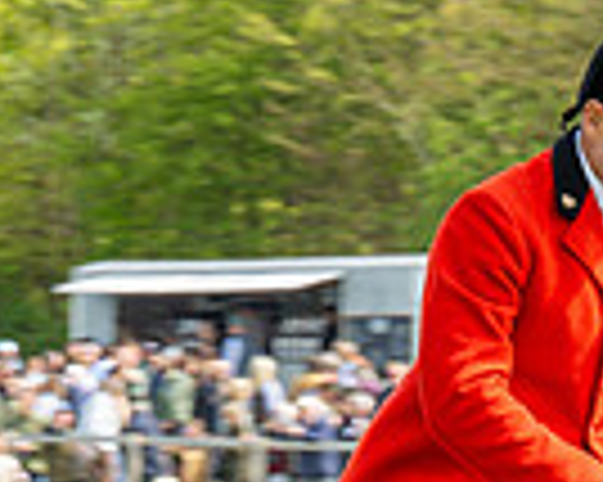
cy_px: 978
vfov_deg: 2.0
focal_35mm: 782
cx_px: 531
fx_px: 13946
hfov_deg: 2.5
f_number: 9
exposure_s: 1/160
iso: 100
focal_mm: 104
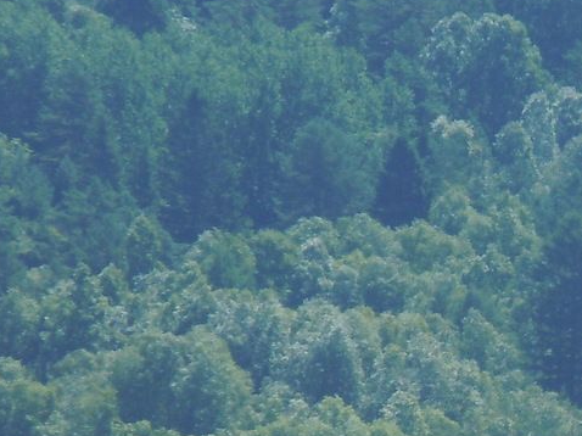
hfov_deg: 2.0
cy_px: 362
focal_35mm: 1005
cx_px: 659
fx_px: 16889
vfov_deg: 1.5
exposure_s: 1/250
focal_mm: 54
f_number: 5.6
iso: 125
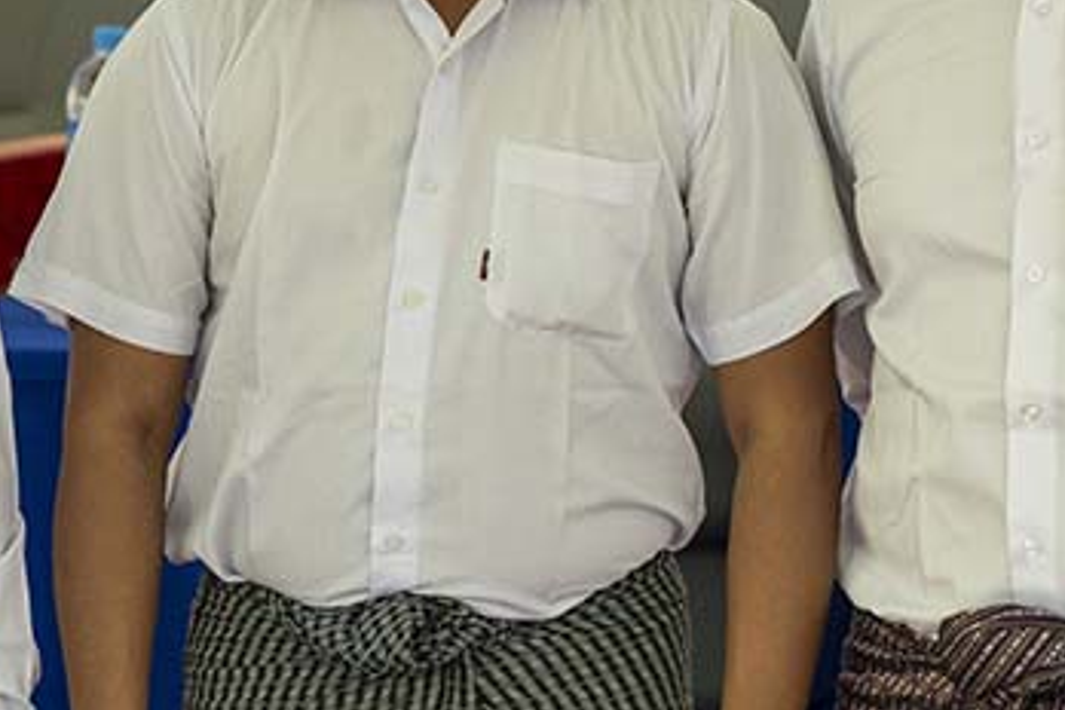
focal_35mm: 345
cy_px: 86
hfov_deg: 6.0
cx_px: 536
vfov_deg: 4.0
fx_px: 10205
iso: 1100
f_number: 5
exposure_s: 1/320
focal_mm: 125
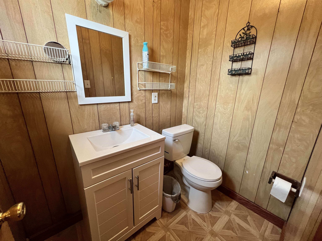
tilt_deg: -15.8
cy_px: 120
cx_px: 161
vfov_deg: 89.9
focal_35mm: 13
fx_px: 121
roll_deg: -1.2
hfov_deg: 106.2
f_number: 1.8
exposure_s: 1/60
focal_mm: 1.57
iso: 200
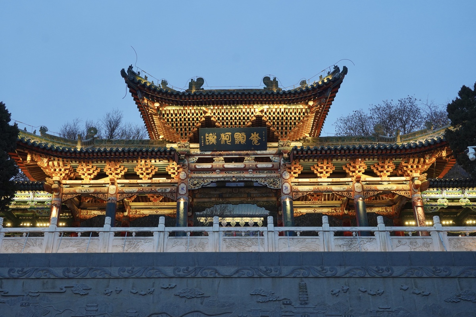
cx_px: 238
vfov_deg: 37.9
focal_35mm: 35
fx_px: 463
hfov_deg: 54.4
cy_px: 158
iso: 1000
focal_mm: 35
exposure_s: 1/125
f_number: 5
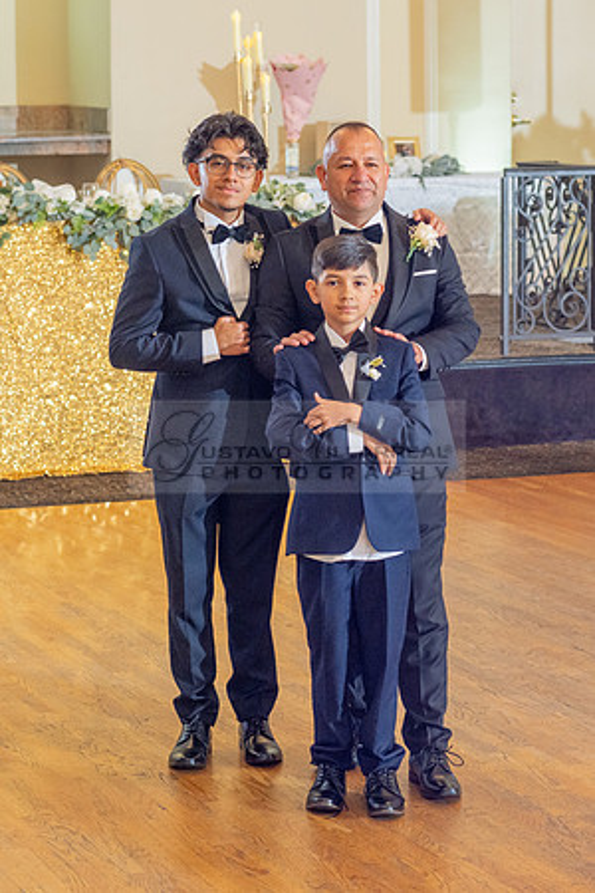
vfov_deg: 17.2
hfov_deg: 11.5
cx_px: 260
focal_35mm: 119
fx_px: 2956
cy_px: 395
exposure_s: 1/125
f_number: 4
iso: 800
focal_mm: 70
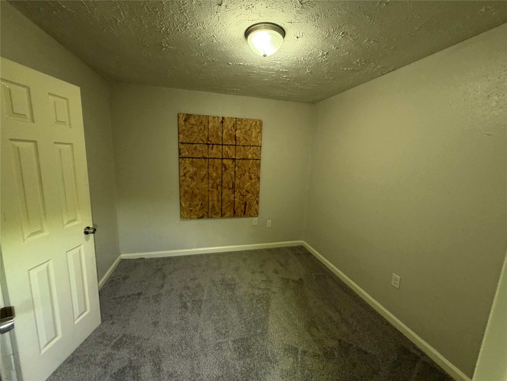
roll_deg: -0.9
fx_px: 205
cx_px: 254
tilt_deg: -7.2
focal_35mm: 14
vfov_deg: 85.7
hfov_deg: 102.1
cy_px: 190
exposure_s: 1/71
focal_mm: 2.22
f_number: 2.2
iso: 200
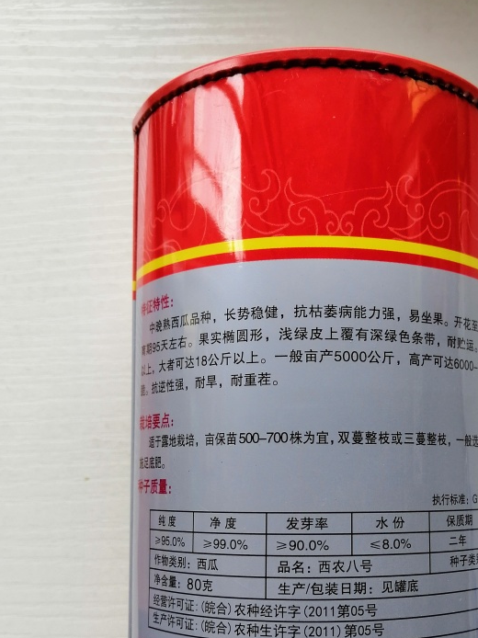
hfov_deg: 35.3
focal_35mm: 40
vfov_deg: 46.1
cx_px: 349
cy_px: 427
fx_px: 737
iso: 64
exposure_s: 1/60
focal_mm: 3.81
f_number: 2.2
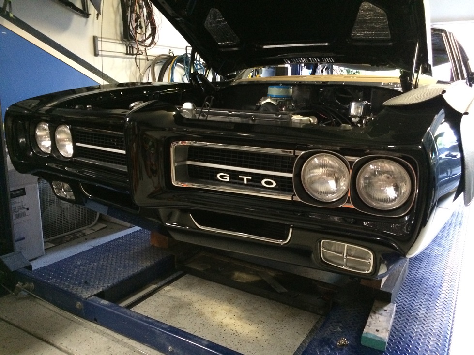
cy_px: 178
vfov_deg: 46.8
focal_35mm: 30
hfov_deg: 60.0
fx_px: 411
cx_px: 237
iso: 400
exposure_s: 1/15
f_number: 2.2
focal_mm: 4.12
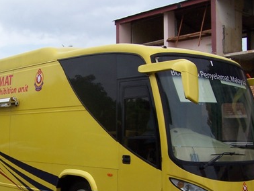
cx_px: 102
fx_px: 485
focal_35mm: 66
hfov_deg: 29.3
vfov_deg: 22.1
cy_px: 141
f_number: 4.8
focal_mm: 6
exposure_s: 1/350
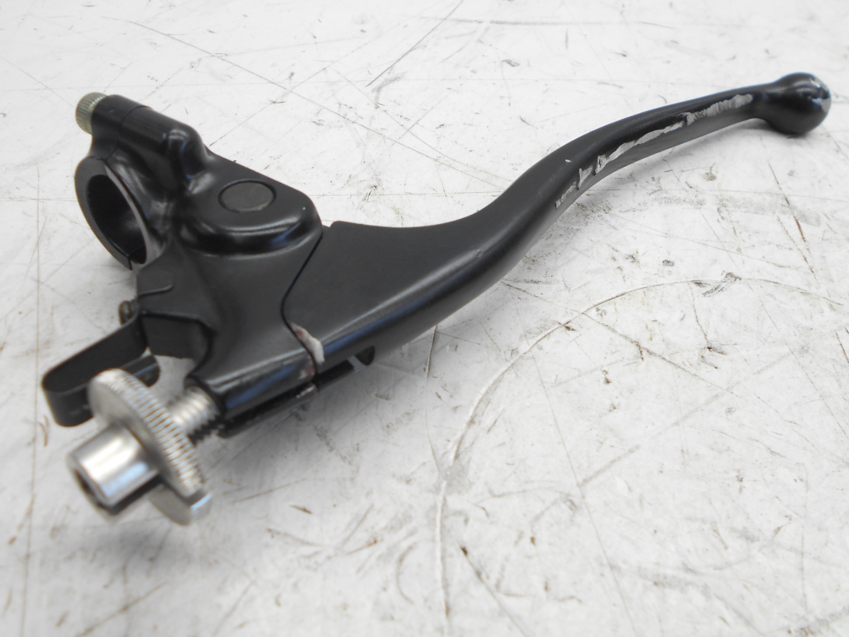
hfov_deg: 55.3
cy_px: 288
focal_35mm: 33
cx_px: 407
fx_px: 809
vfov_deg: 42.9
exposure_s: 1/40
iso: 80
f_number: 3.4
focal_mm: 5.1
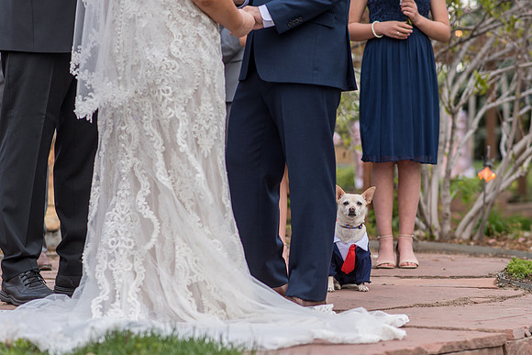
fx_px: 1670
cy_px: 209
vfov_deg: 12.1
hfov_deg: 18.1
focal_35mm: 113
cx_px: 353
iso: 100
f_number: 2.8
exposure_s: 1/500
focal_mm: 85
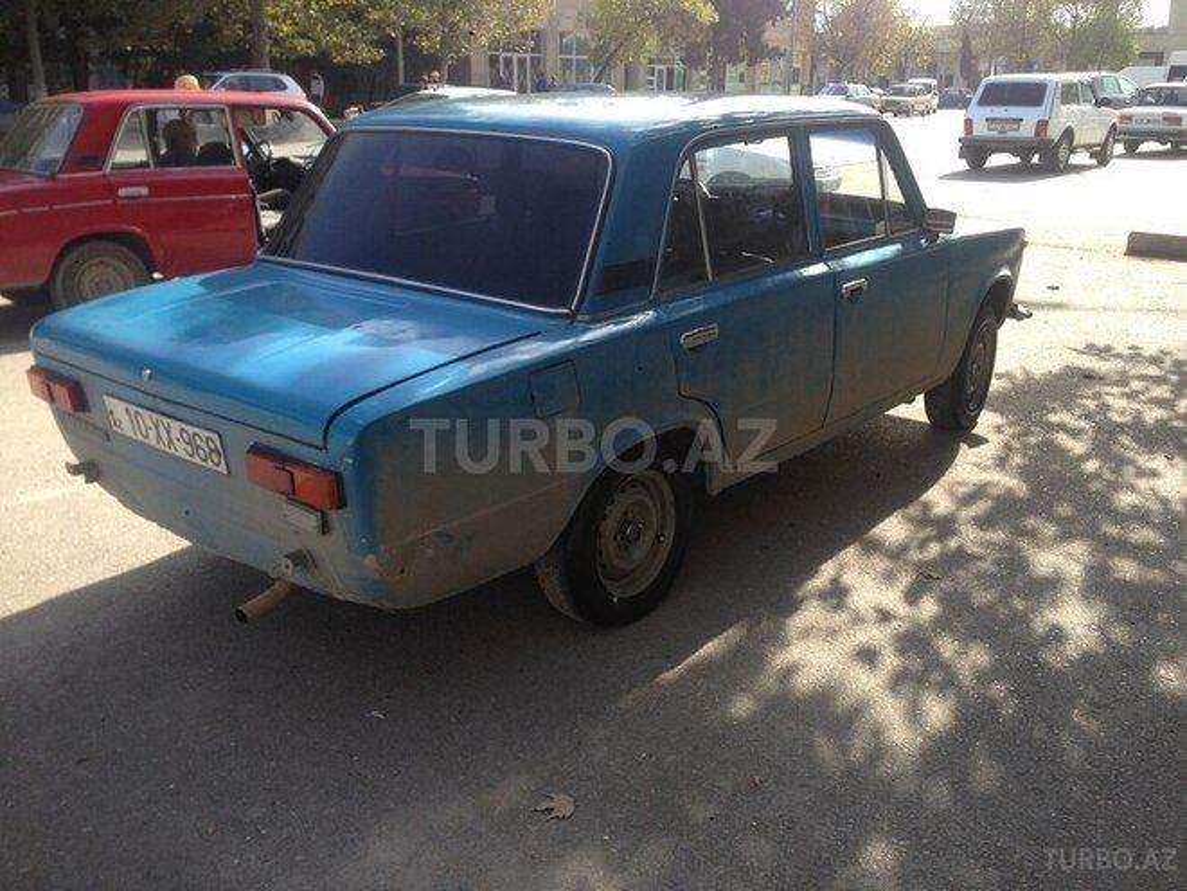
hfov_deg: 55.4
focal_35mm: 33
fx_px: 1132
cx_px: 594
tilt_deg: -17.7
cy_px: 446
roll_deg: -2.3
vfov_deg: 42.9
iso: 50
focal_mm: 4.12
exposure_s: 1/452
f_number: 2.4
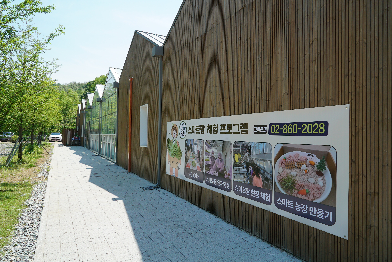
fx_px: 261
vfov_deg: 53.2
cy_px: 131
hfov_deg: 73.7
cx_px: 196
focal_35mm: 24
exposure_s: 1/320
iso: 200
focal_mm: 24
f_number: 8
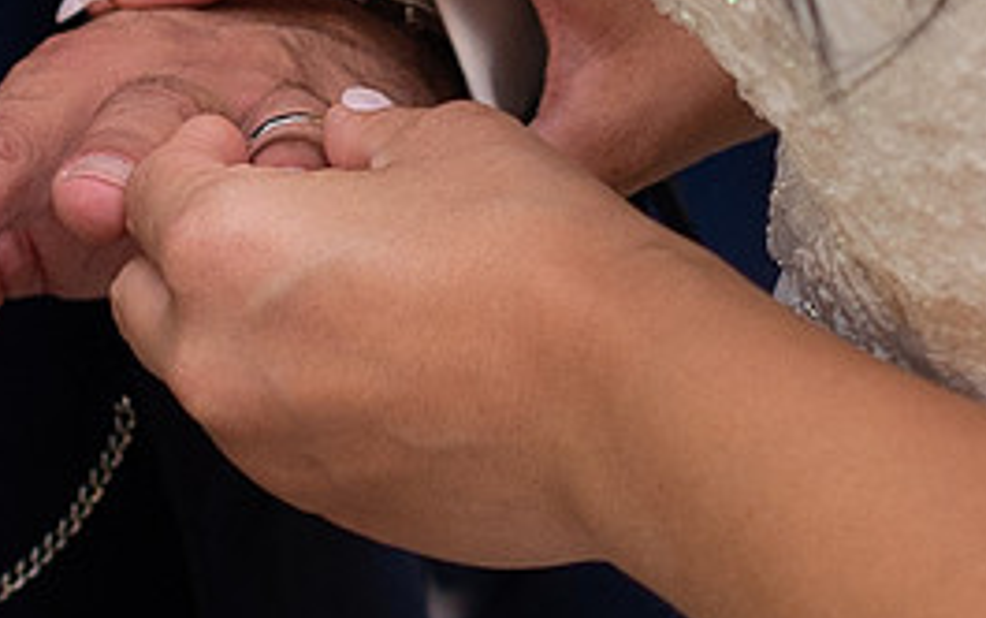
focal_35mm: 304
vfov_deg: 4.3
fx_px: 8174
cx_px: 294
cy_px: 91
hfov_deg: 6.9
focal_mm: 35
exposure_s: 1/100
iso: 400
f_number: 2.8
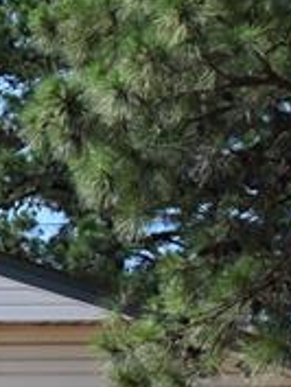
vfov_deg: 8.3
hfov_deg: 5.9
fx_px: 2568
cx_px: -660
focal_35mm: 229
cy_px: 702
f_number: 4.5
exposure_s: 1/4000
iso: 500
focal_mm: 27.5
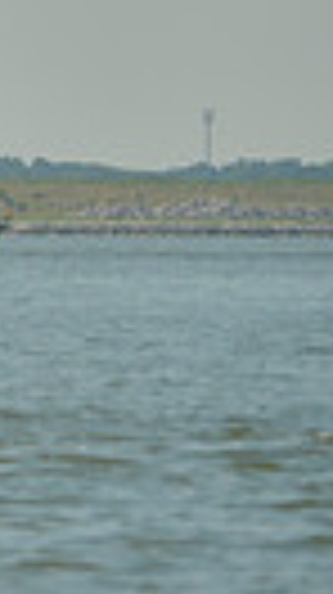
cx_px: -950
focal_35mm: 1199
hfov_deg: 1.0
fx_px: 18870
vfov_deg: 1.8
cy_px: -106
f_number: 8
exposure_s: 1/1000
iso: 200
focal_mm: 260
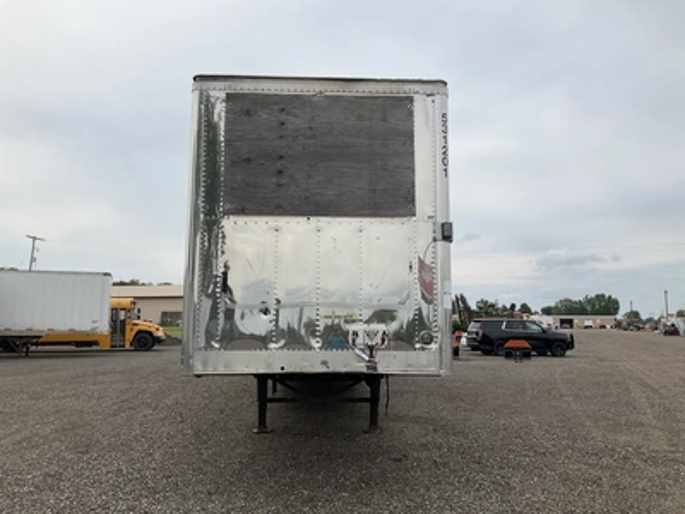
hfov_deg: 61.7
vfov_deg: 48.2
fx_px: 574
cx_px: 342
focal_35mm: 29
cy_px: 257
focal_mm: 3
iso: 25
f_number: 1.8
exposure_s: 1/2058
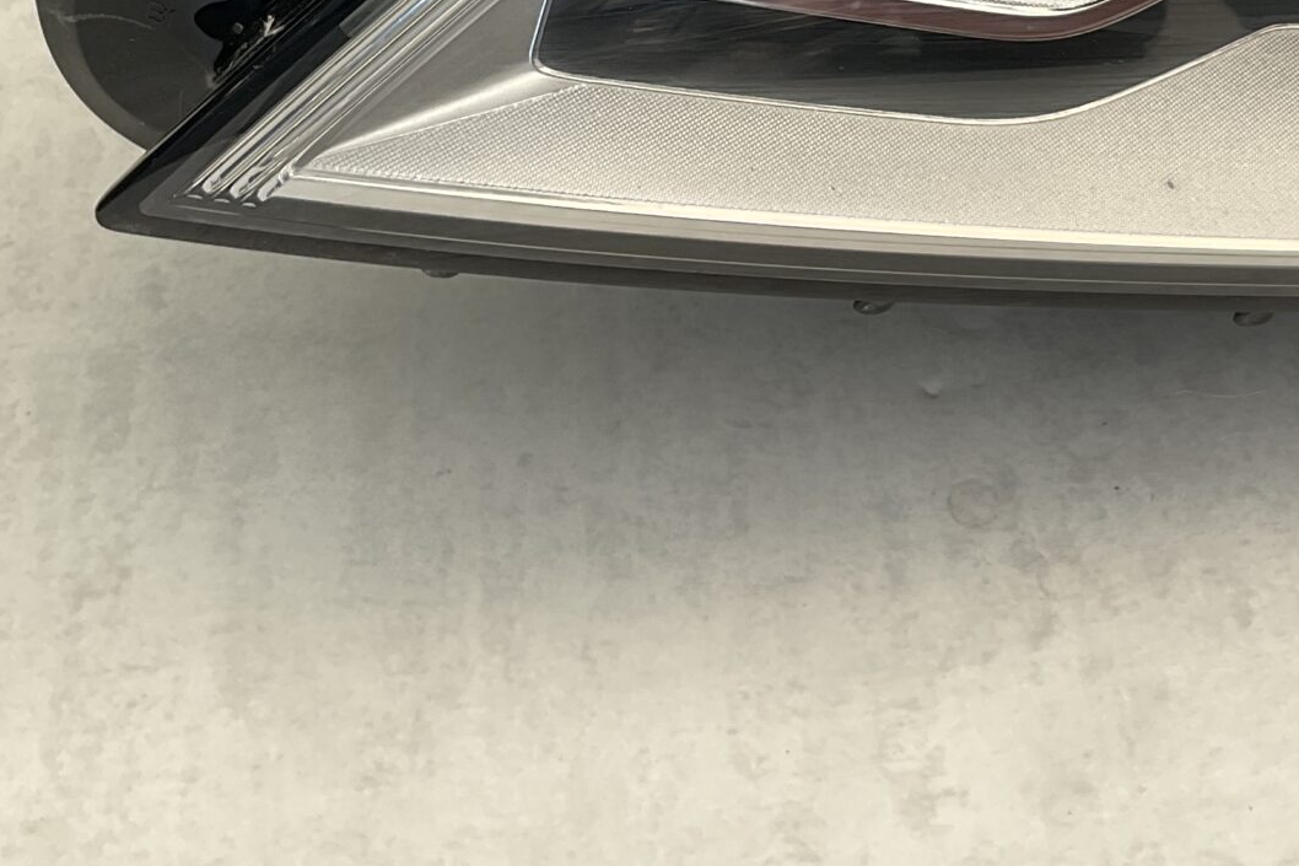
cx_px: 981
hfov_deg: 27.3
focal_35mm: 73
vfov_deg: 17.4
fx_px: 2633
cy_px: -301
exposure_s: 1/728
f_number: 1.8
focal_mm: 3
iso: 16
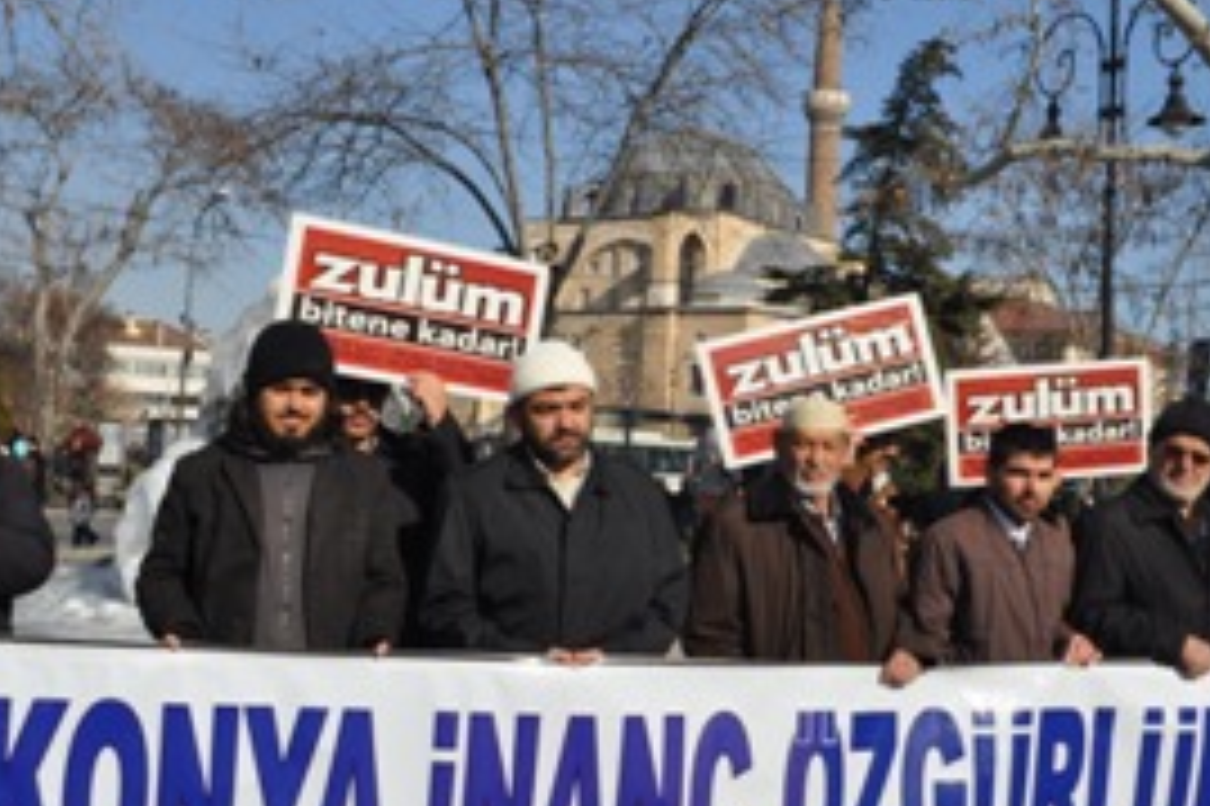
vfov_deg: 26.9
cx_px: 751
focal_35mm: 50
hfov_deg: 39.4
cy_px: 459
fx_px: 1679
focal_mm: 20
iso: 200
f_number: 10
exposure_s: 1/400
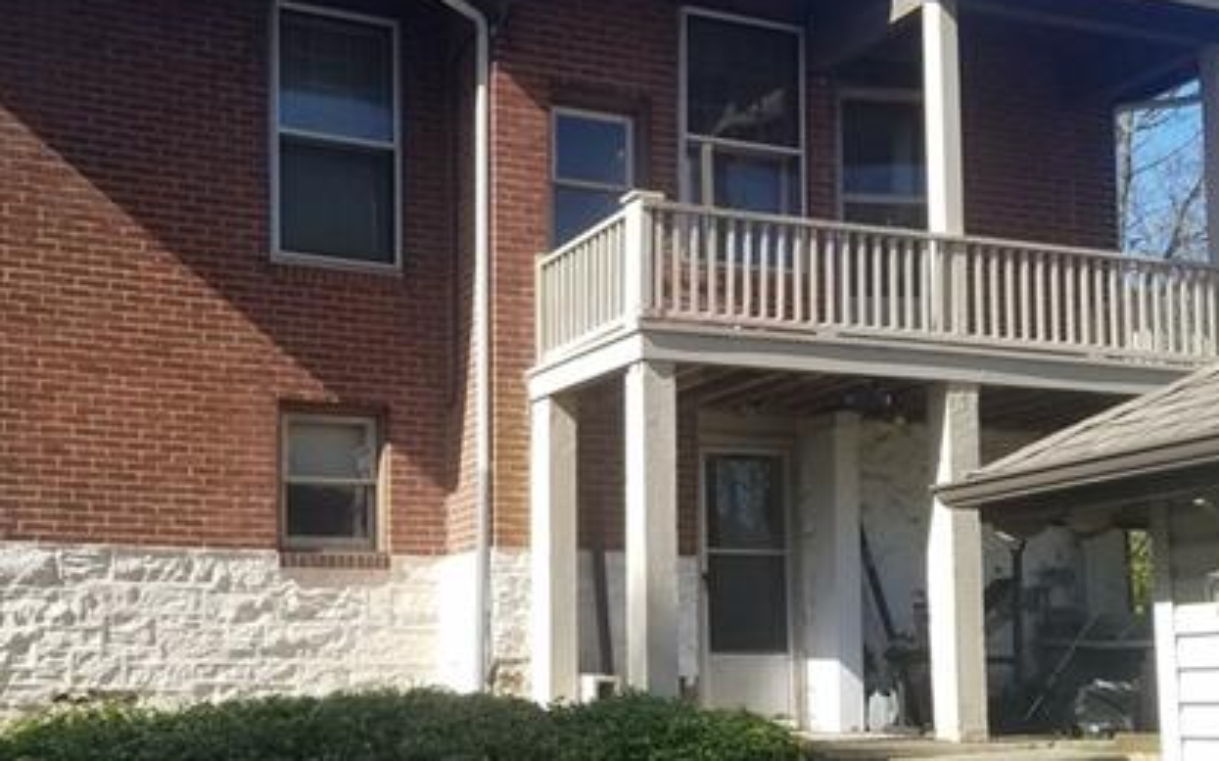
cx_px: 558
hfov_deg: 39.6
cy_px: 532
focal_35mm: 51
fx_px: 1694
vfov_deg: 25.1
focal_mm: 4.2
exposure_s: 1/1364
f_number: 1.7
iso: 50
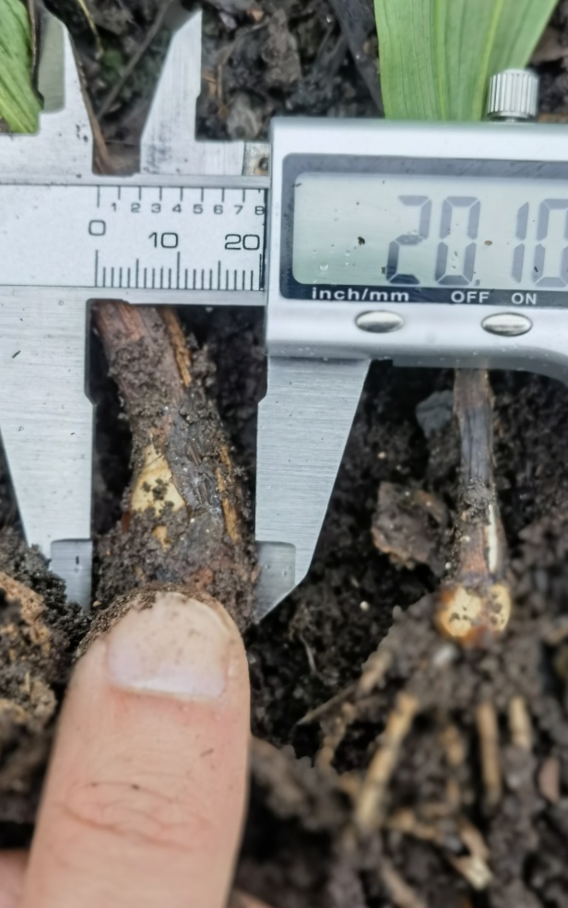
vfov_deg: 33.0
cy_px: 465
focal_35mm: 62
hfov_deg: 21.0
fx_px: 1535
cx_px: 283
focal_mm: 6.67
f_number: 4
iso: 125
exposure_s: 1/99.3
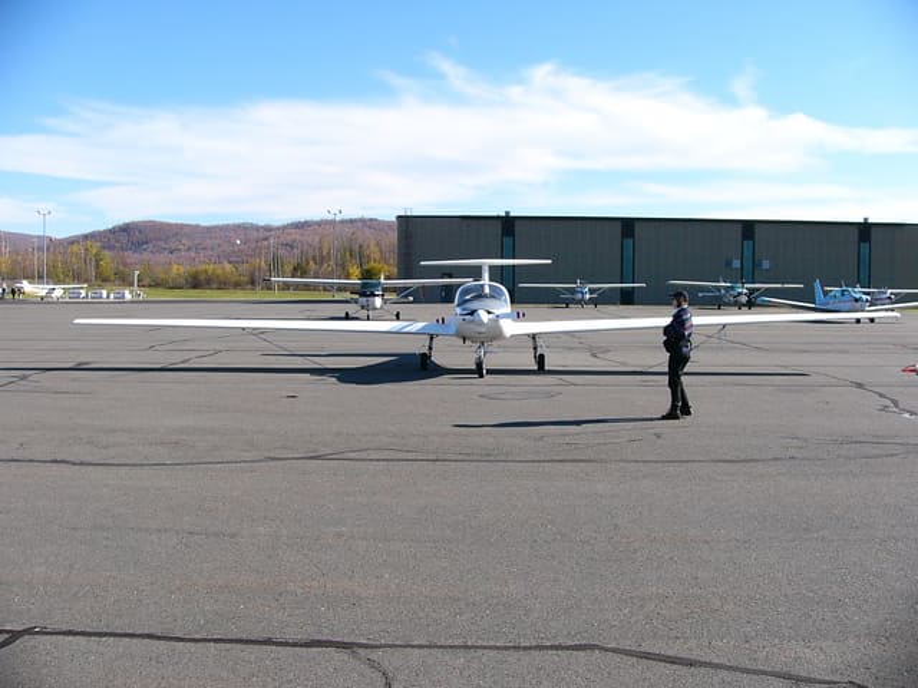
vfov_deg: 40.7
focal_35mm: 35
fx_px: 928
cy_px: 344
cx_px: 459
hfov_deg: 52.6
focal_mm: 4.6
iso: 50
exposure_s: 1/640
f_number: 4.6
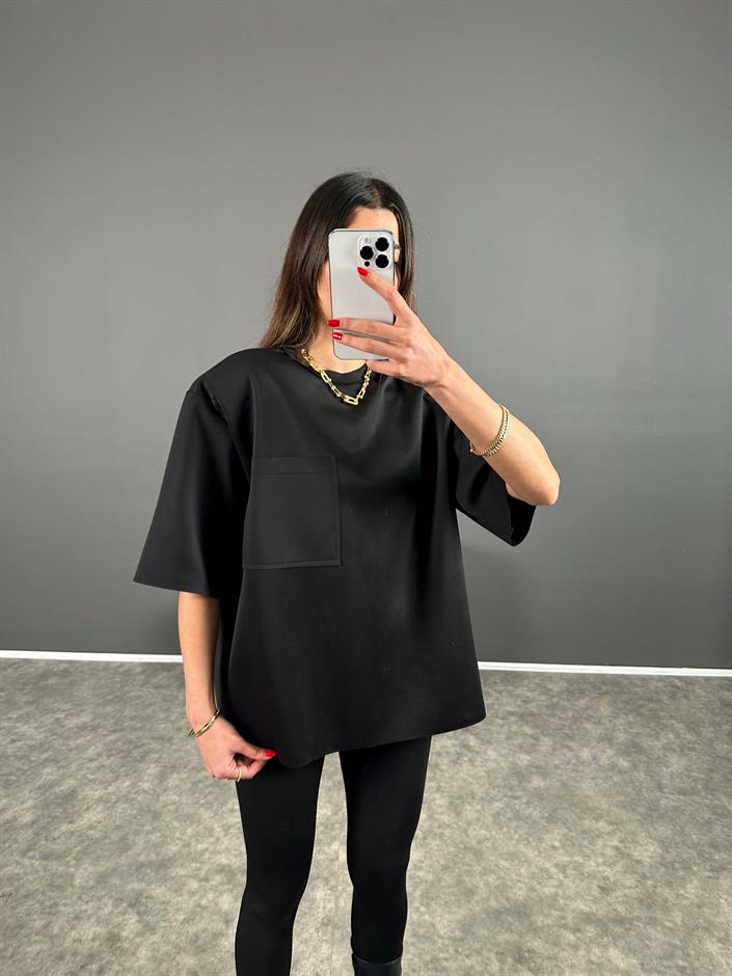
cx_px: 366
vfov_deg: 71.6
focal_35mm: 24
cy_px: 488
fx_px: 677
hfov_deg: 56.8
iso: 200
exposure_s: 1/121
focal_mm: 6.86
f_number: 1.78
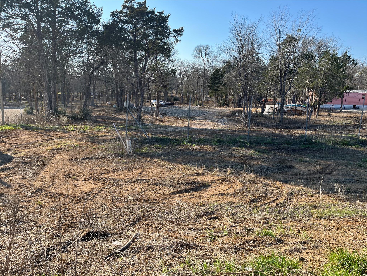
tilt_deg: -10.9
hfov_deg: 67.3
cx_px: 184
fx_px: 276
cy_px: 138
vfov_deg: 53.1
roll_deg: -1.4
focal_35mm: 26
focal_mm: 5.1
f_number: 1.6
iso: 50
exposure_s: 1/1294
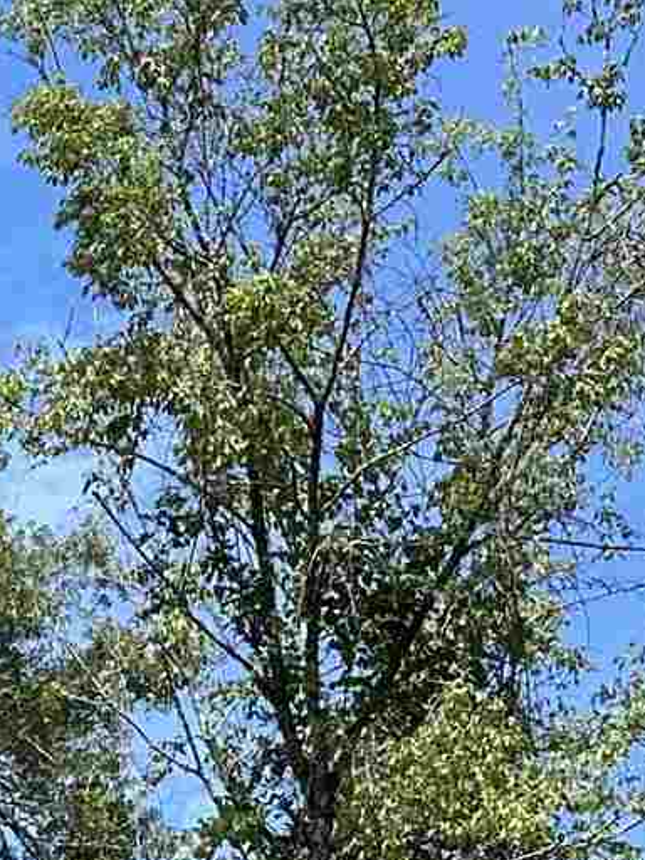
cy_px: 1342
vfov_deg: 12.9
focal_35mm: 144
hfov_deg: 9.5
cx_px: -741
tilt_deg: +14.1
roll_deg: -1.4
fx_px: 3578
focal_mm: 6.86
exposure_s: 1/3155
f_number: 1.78
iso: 80
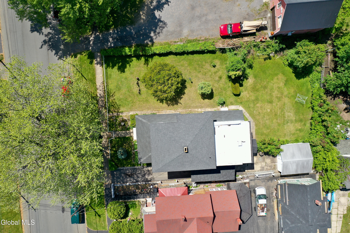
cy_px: 116
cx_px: 175
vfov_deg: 46.4
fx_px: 272
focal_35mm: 28
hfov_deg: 65.5
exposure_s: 1/50
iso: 100
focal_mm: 10.26
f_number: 3.5
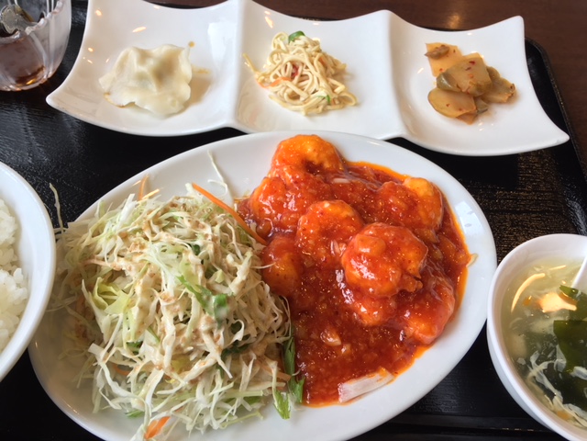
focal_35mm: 29
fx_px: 492
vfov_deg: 48.2
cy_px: 220
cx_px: 294
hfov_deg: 61.7
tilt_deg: -56.1
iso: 25
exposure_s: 1/30
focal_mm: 4.15
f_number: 2.2
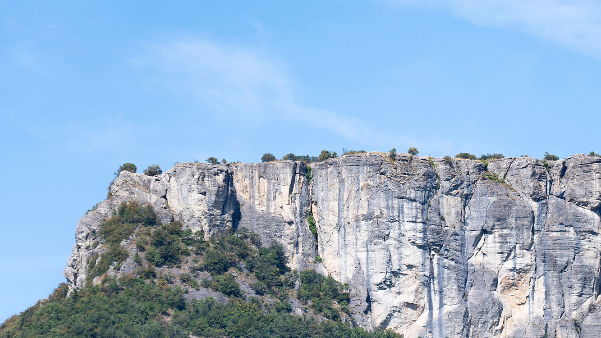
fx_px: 3905
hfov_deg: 8.8
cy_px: 267
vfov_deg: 5.0
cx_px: 460
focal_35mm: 245
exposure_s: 1/500
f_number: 6.3
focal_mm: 130
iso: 100
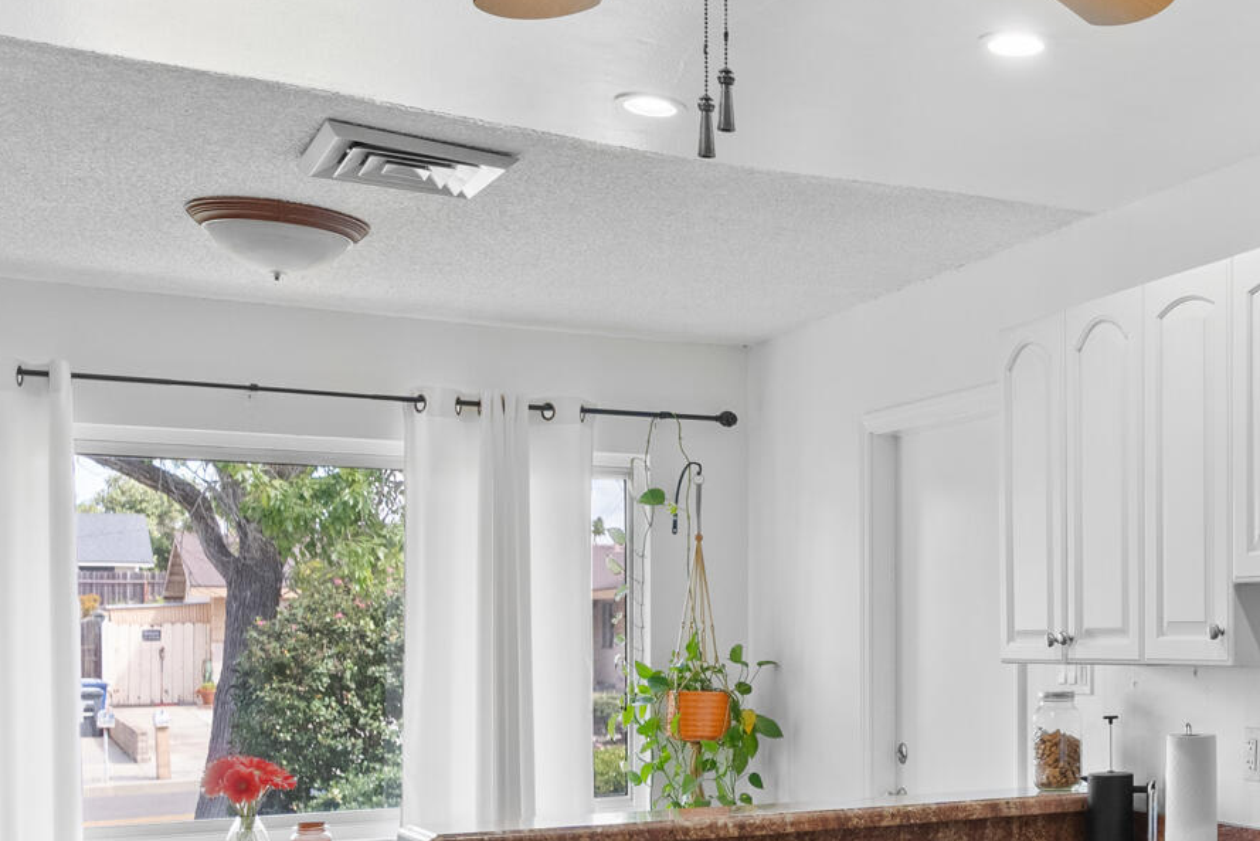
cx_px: 1297
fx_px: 1575
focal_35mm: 45
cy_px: 652
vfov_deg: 29.3
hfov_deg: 38.1
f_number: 8
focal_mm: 16
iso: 1000
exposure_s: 1/1.67
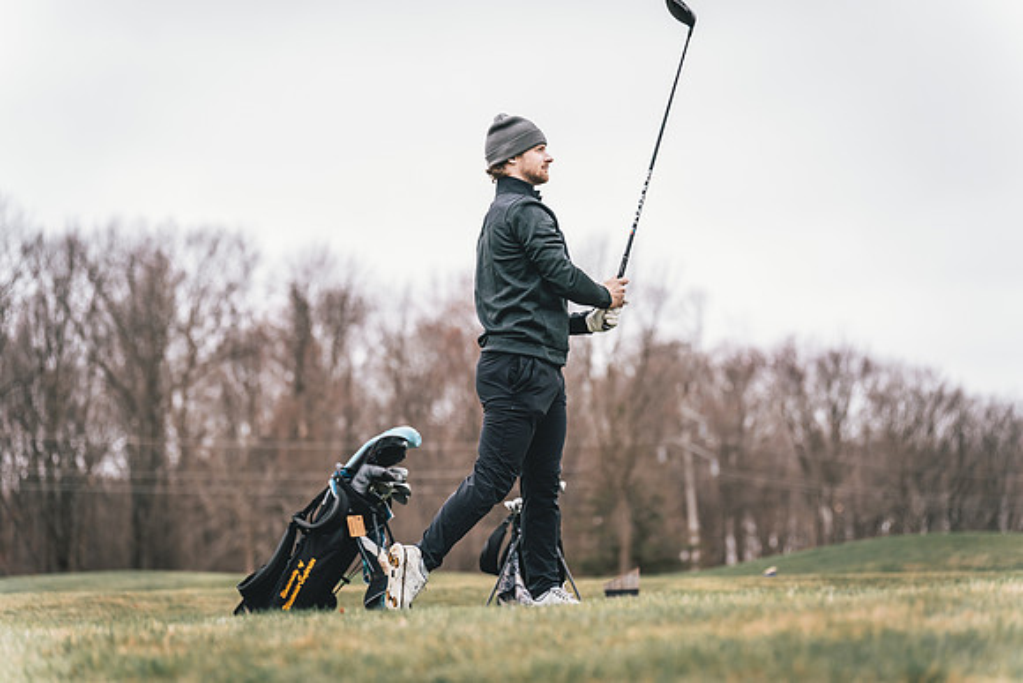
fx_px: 3008
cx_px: 512
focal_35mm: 106
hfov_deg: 19.3
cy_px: 341
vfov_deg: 12.9
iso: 640
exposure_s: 1/4000
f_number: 2.8
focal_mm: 102
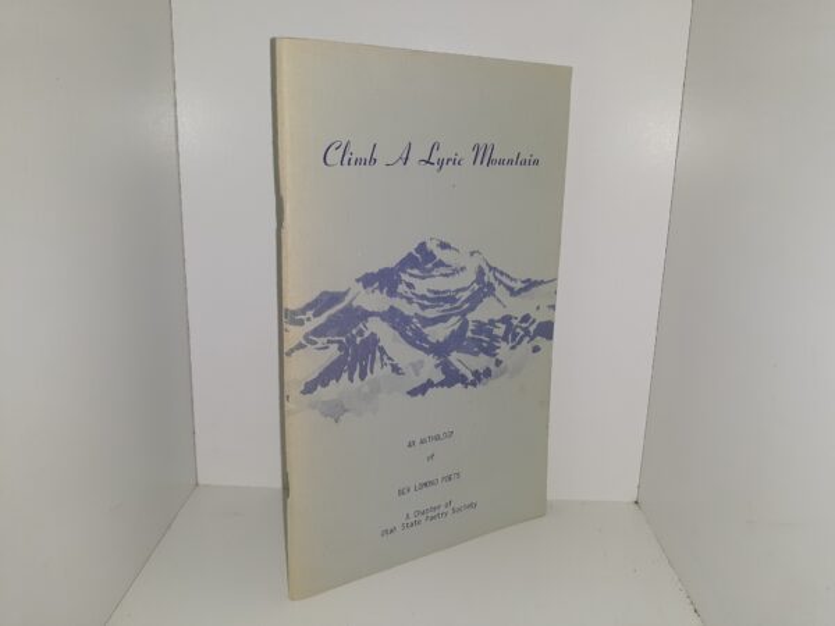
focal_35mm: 28
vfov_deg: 49.7
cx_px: 418
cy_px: 313
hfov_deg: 63.4
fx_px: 675
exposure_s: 1/210
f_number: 1.7
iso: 40
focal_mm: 3.7
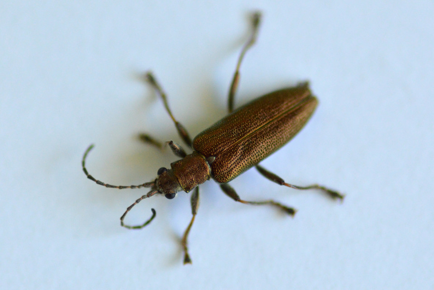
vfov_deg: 9.1
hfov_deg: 13.7
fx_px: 1808
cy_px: 145
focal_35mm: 150
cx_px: 217
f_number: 5.6
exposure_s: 1/250
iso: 800
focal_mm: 100
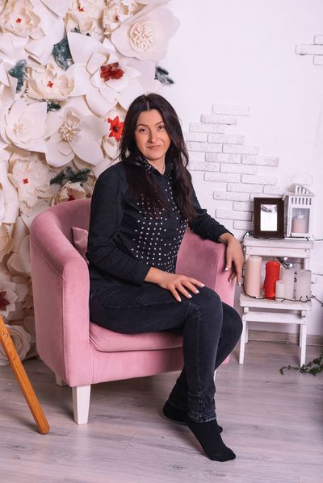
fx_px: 672
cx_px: 162
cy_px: 242
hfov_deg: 27.0
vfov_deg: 39.6
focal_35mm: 50
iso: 64
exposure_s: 1/160
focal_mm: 50
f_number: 4.5
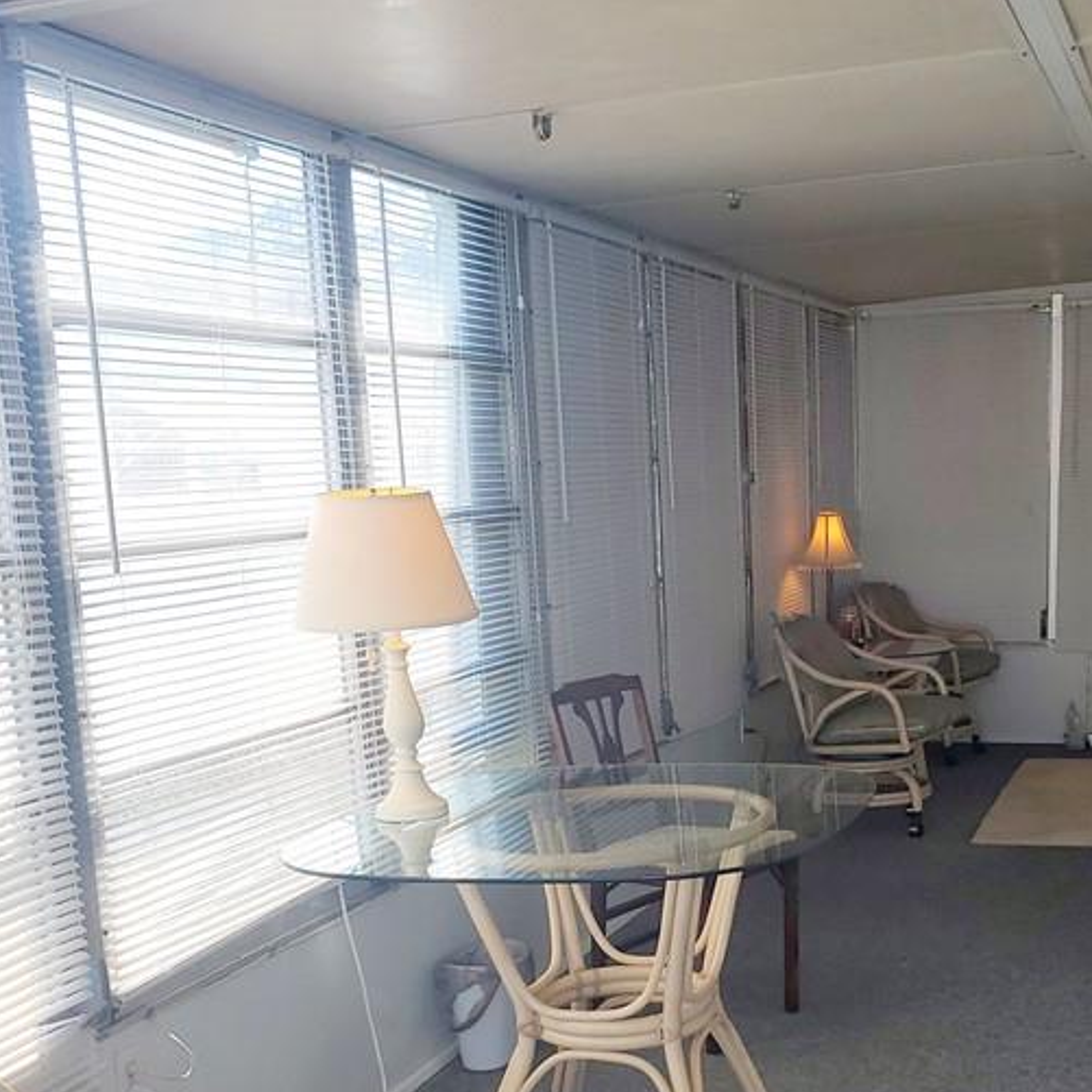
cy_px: 796
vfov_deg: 35.4
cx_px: 750
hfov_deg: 35.6
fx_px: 1677
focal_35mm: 47
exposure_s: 1/156
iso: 50
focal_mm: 4.3
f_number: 2.4
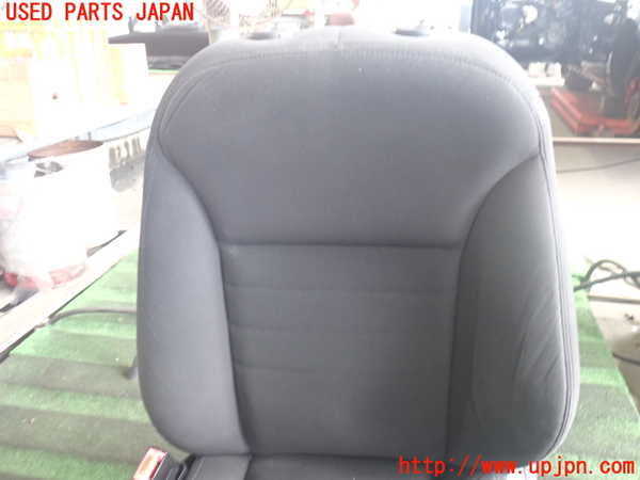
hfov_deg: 60.0
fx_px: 555
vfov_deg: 46.8
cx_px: 320
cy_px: 240
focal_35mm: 30
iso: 500
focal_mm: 5.4
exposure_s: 1/30
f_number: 2.3
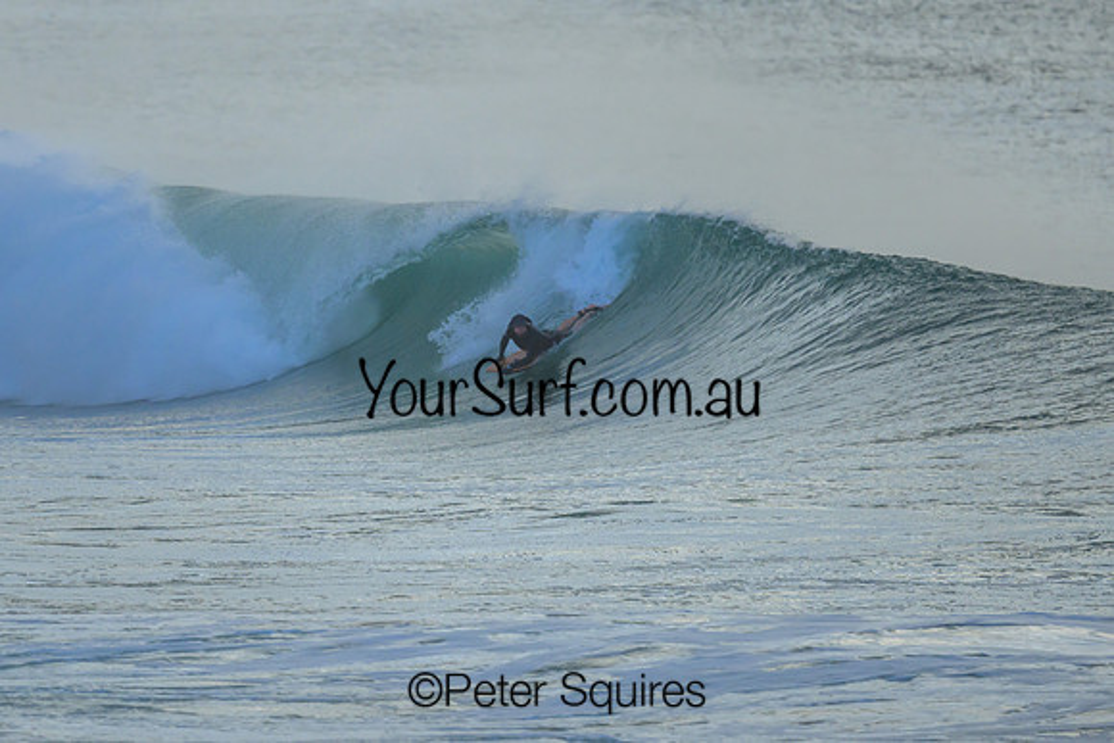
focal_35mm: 1099
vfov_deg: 1.3
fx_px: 34003
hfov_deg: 1.9
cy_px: 313
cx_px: 547
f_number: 6.3
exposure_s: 1/2500
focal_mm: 800
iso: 900
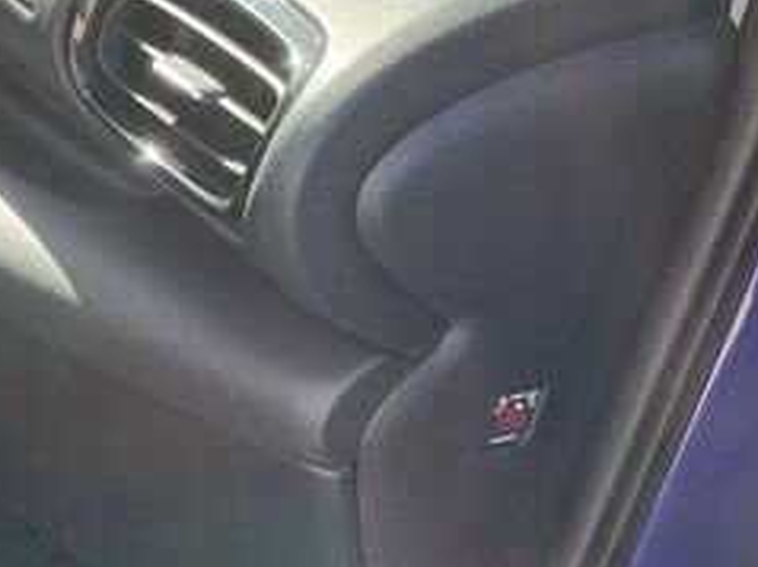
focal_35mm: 112
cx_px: -586
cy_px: 471
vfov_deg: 13.1
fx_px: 2450
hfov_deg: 15.3
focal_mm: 5.1
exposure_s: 1/238
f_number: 1.6
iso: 50
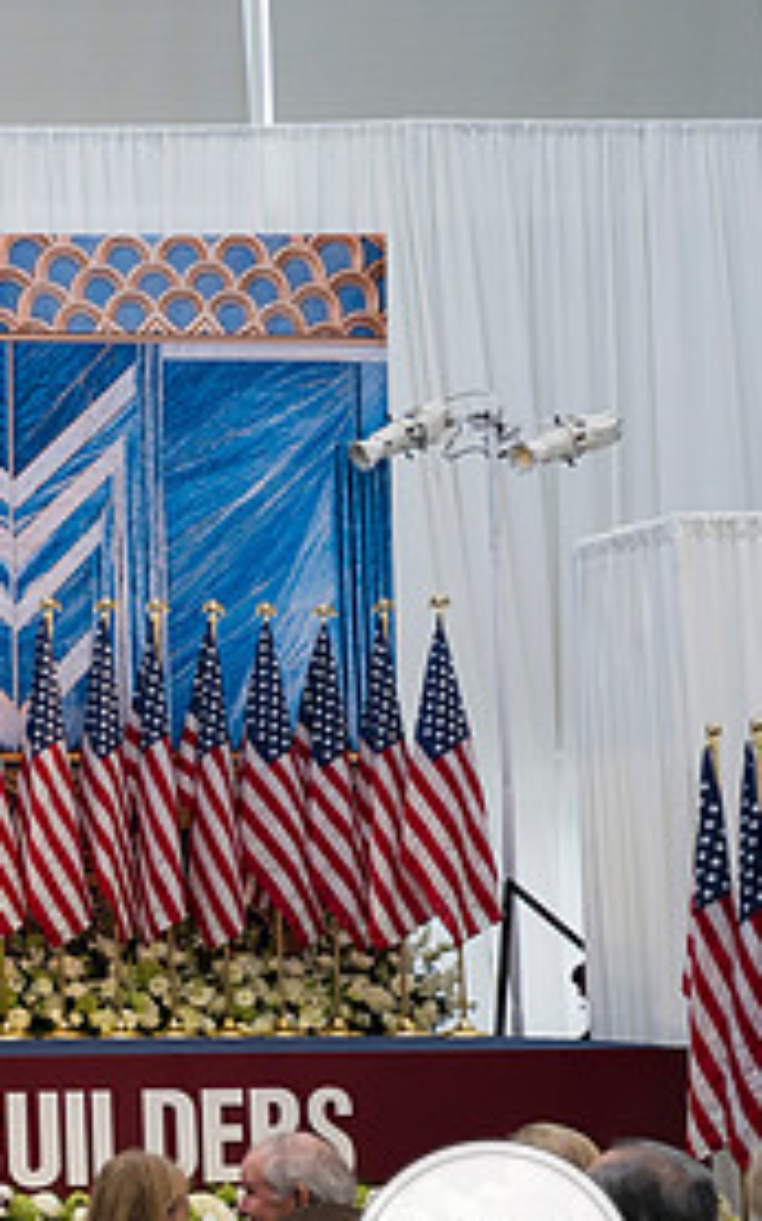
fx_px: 2128
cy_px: 730
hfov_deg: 17.5
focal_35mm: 64
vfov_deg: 31.9
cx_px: -489
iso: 320
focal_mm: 30
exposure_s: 1/200
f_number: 4
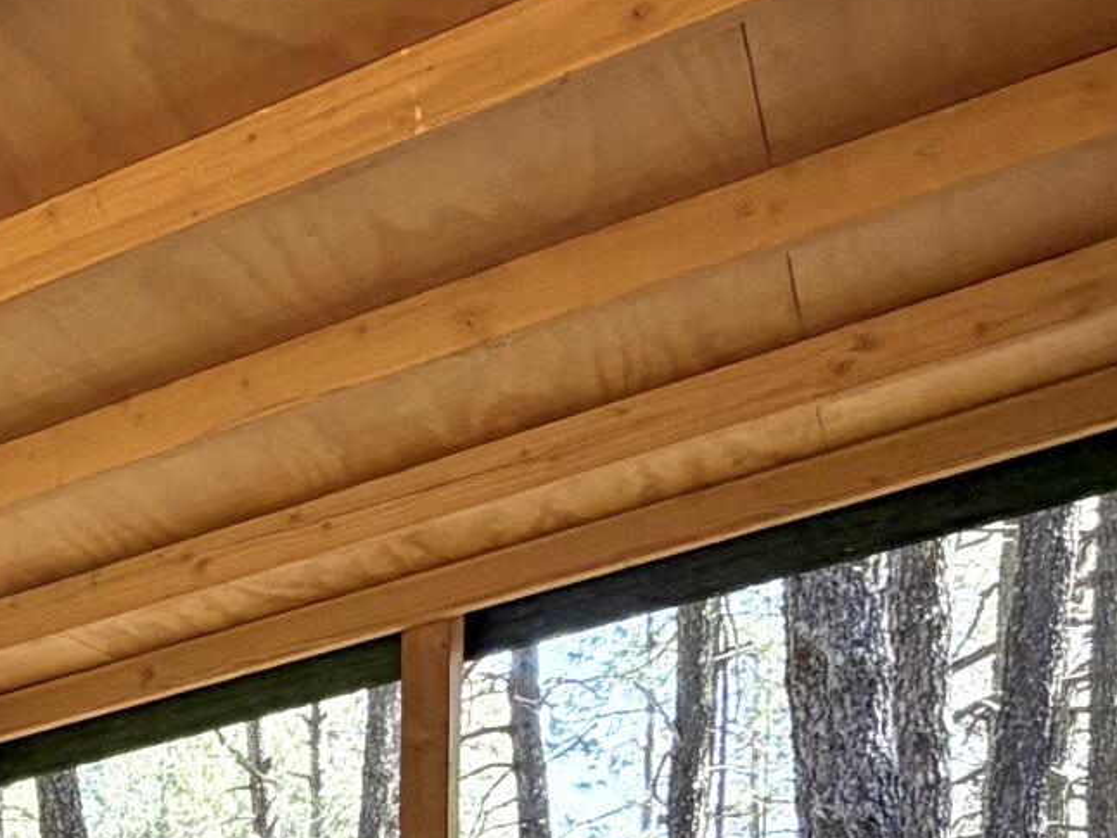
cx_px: -325
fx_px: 2098
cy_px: 1089
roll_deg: -0.3
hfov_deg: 25.7
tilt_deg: -0.5
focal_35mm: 65
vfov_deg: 20.6
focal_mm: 2.22
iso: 64
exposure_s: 1/121
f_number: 2.2
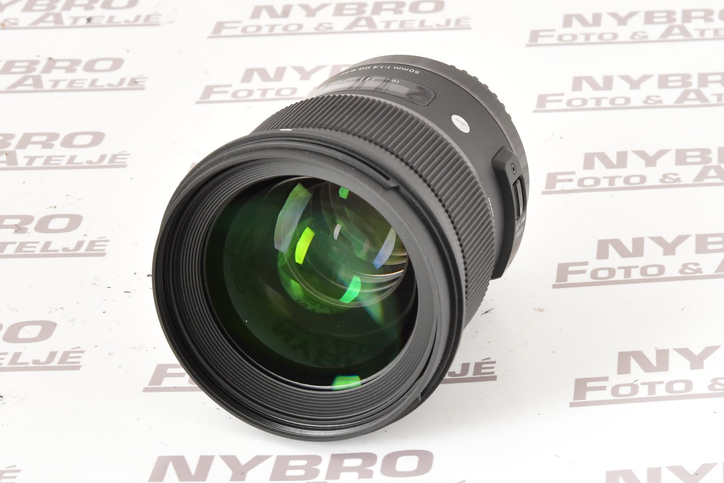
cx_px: 362
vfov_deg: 24.6
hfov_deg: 36.2
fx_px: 1106
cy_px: 242
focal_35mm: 55
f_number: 13
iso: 1600
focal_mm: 55
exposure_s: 1/125
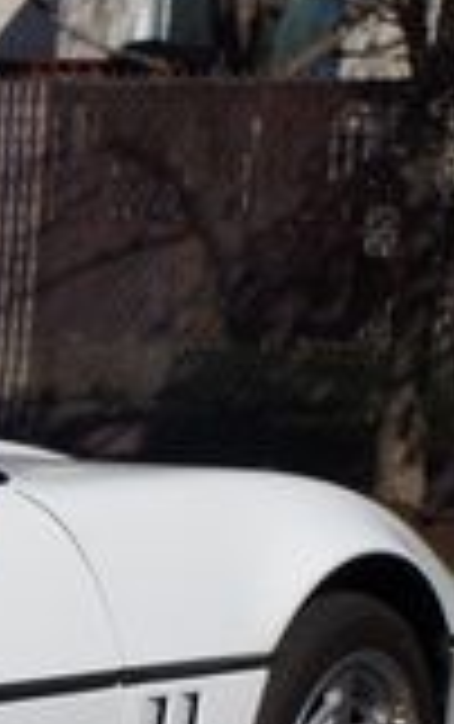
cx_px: -930
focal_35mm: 146
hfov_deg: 7.8
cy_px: 605
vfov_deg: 14.2
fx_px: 2883
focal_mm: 24.38
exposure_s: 1/400
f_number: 9
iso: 100
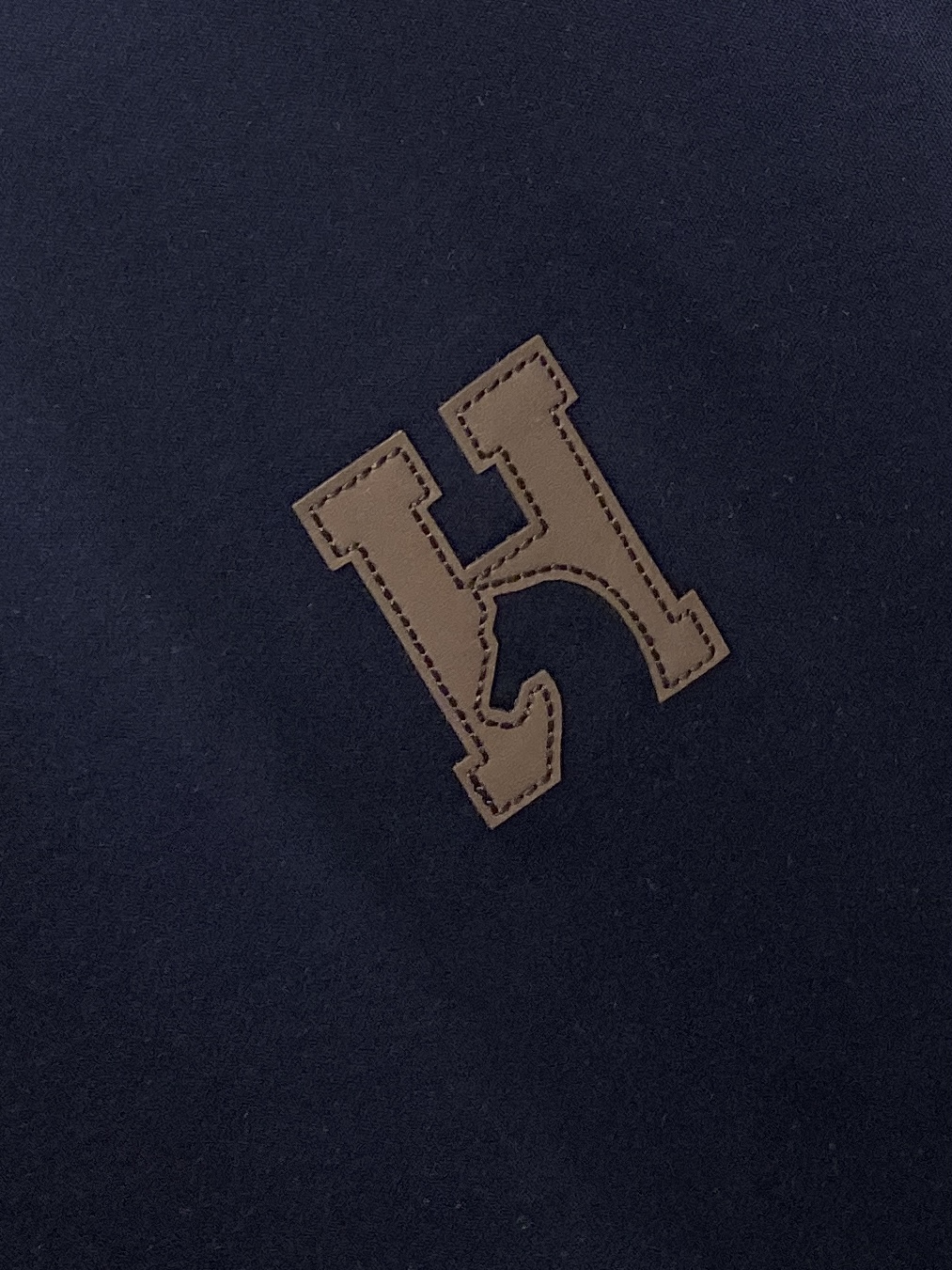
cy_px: 635
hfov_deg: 53.1
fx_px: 954
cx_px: 476
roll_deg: +31.1
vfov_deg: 67.3
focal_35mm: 26
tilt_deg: -10.2
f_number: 1.8
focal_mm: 4.25
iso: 125
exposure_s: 1/115
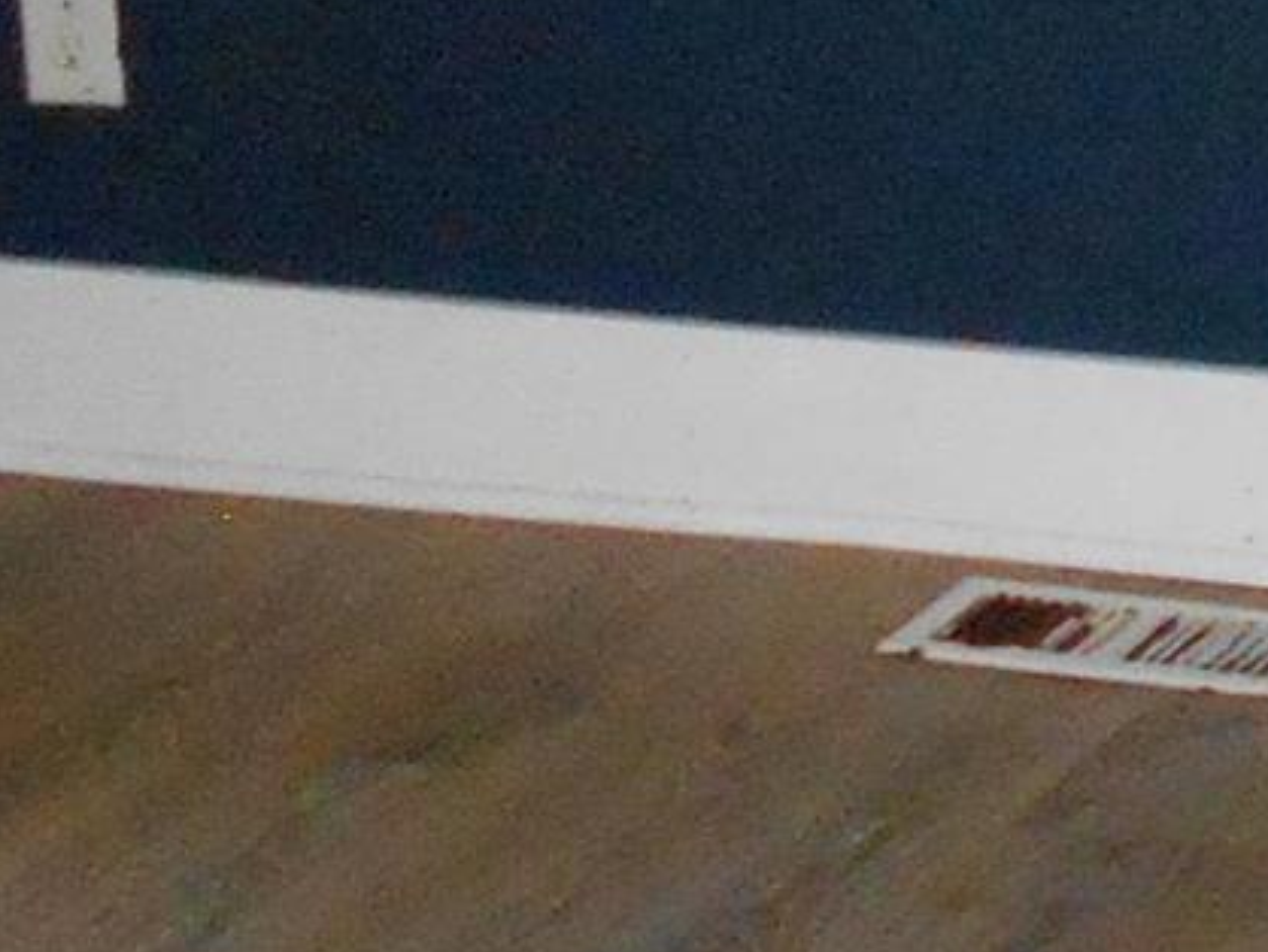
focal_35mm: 191
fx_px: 7000
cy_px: -1052
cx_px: 2272
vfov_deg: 7.4
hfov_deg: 9.8
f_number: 3.2
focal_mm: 4.6
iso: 450
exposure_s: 1/25
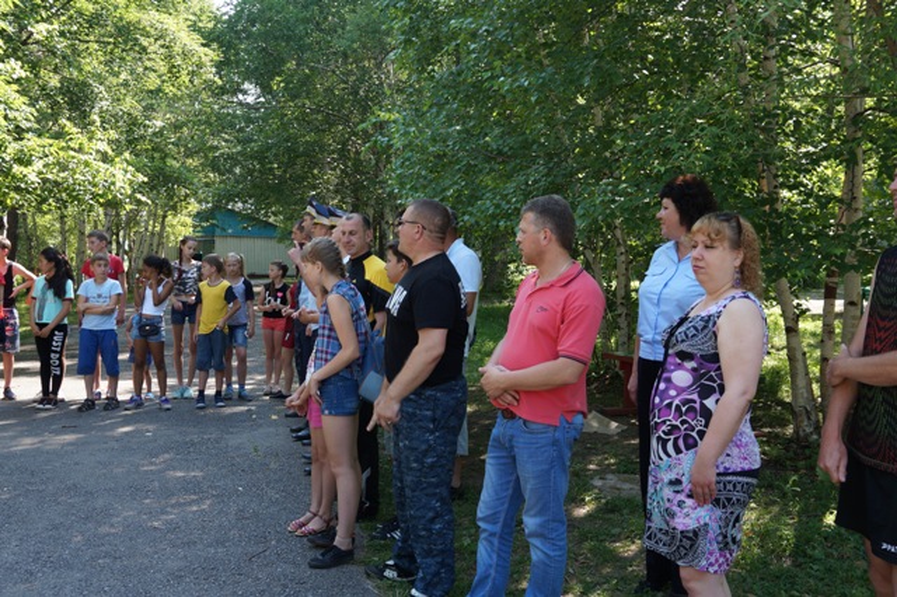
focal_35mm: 38
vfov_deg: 35.5
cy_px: 298
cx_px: 448
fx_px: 934
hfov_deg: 51.3
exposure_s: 1/60
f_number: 7.1
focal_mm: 25
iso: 160
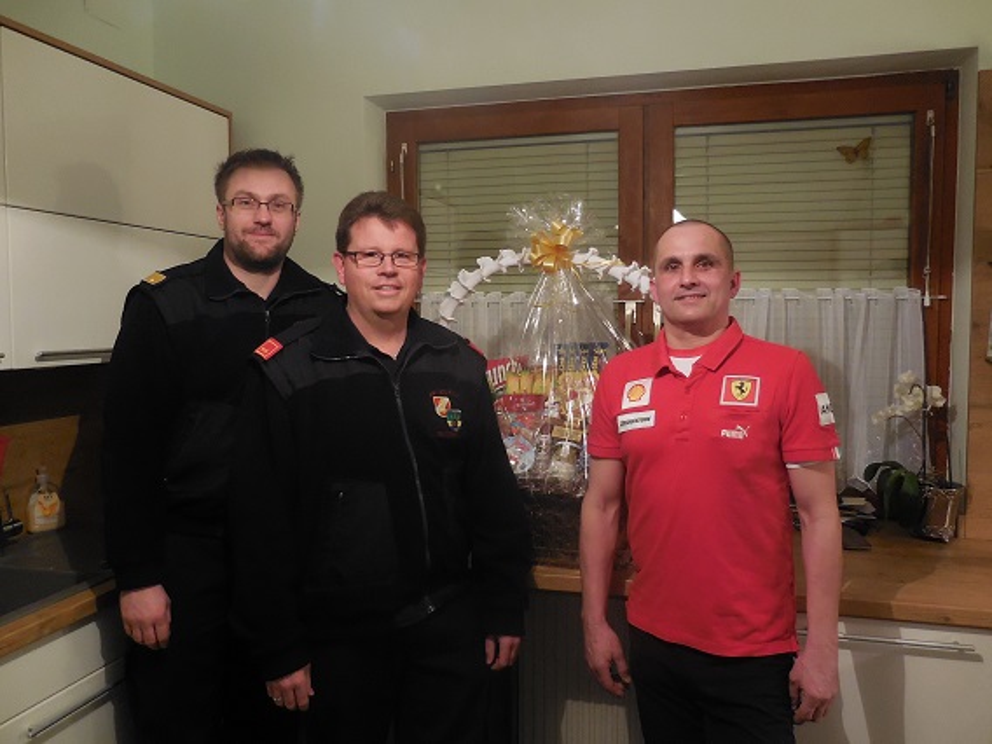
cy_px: 372
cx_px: 496
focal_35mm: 28
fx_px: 802
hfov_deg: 63.4
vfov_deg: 49.7
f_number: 3.5
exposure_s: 1/10
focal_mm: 5
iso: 400
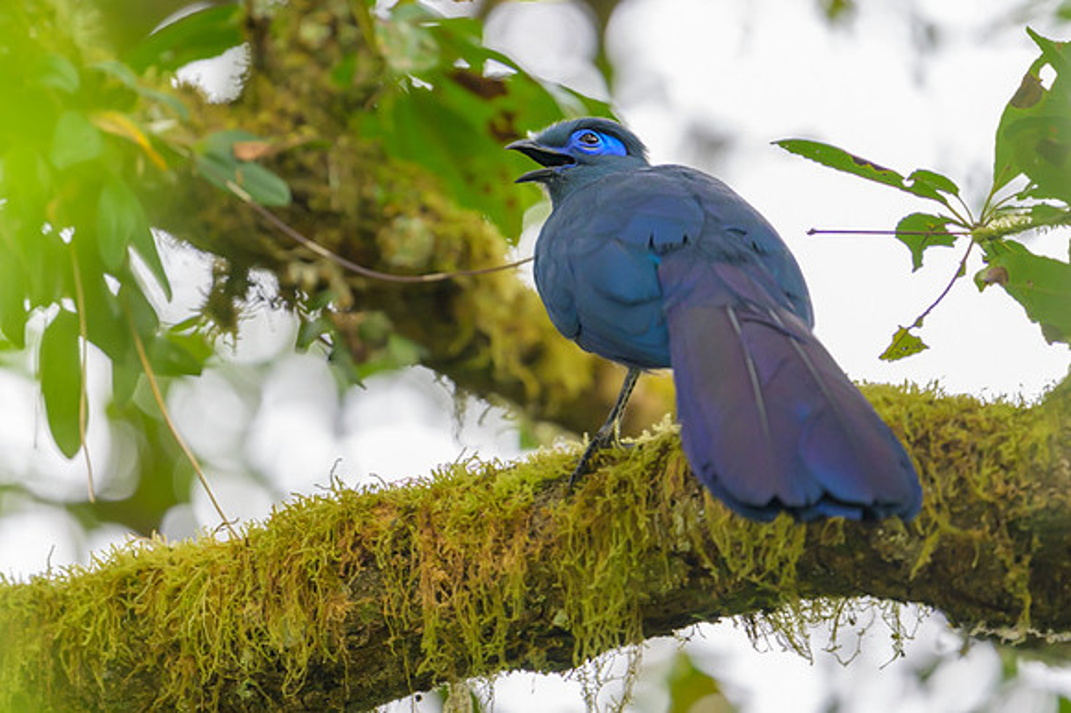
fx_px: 21297
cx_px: 536
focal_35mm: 716
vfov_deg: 1.9
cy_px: 257
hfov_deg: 2.9
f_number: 4
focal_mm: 560
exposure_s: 1/800
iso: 1250
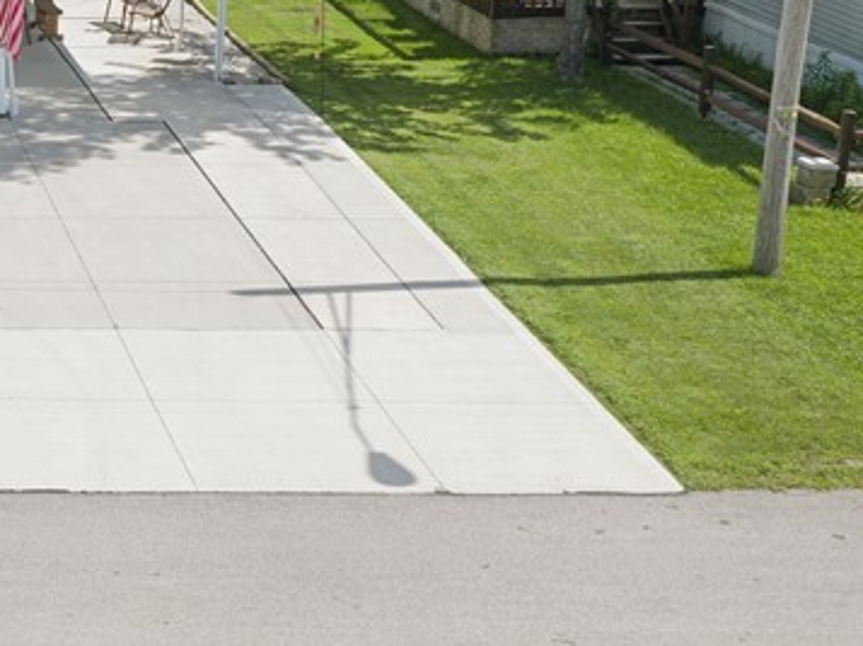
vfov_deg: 17.8
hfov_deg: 21.3
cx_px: -307
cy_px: 111
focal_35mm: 82
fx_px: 2042
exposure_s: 1/200
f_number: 2.8
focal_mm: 14.45
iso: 100
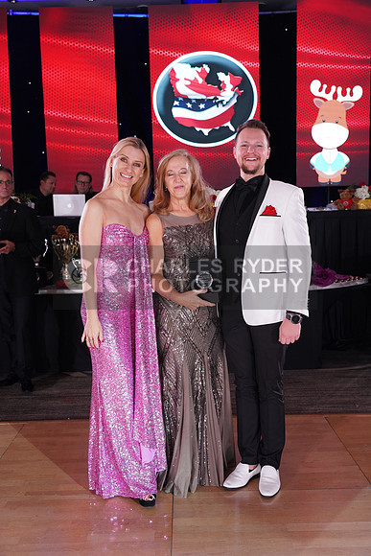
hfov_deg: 36.9
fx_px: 556
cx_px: 186
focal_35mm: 36
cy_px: 278
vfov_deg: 53.1
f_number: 4
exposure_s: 1/160
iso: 1600
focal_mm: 36
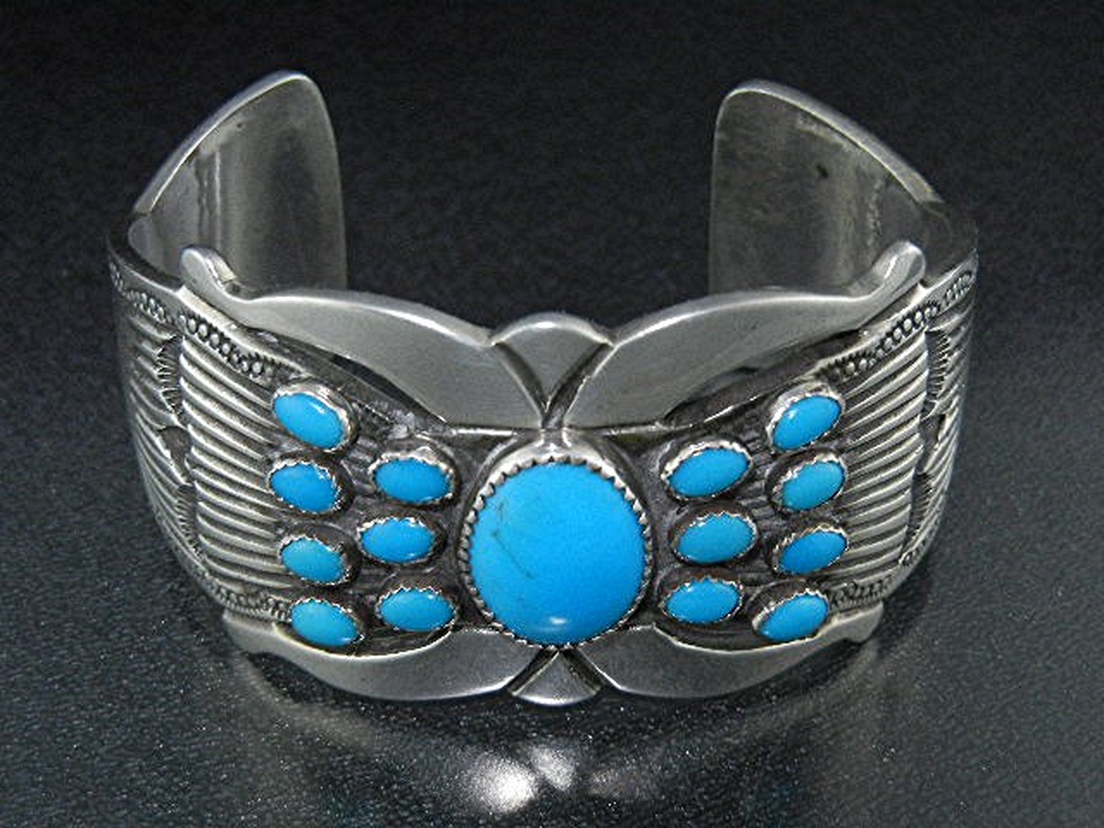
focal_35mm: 59
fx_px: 1882
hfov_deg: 32.7
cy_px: 414
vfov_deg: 24.8
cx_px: 552
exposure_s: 1/30
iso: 800
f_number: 8
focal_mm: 10.6
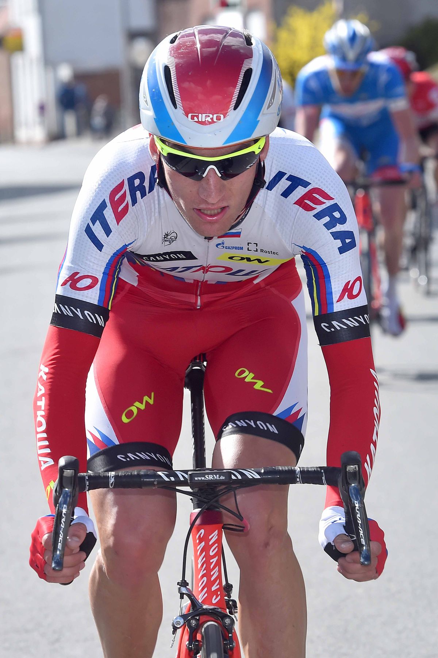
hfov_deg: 9.5
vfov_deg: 14.2
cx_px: 219
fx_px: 2649
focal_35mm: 145
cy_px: 329
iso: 400
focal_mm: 145
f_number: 8
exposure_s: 1/640
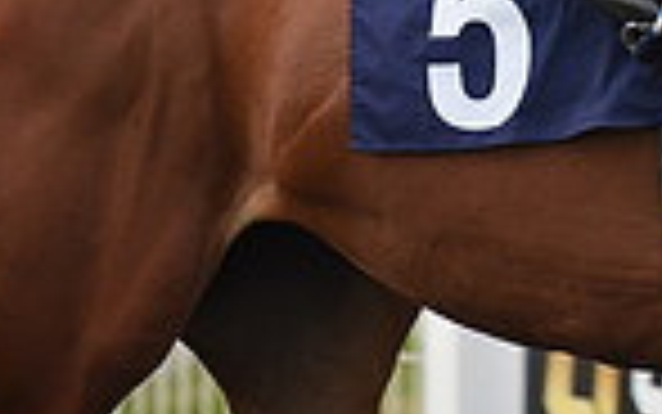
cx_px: 883
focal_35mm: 807
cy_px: -398
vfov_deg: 1.6
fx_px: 14565
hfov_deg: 2.6
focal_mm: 200
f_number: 3.2
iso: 1600
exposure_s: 1/640
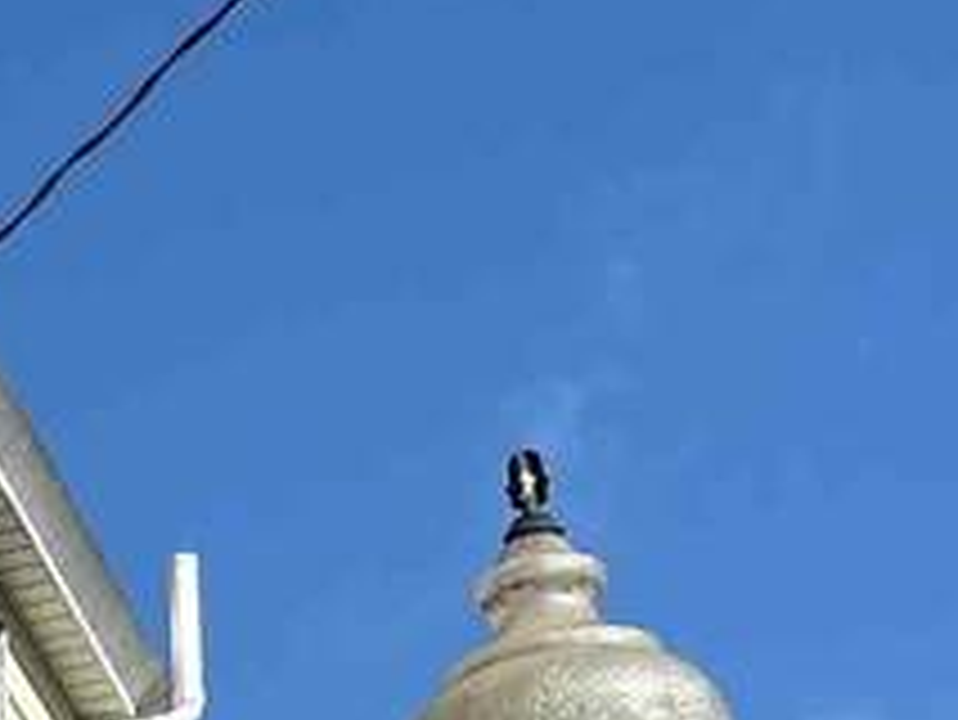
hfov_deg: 10.7
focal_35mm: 156
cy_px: 1202
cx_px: -1408
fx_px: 4320
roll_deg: -1.9
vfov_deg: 9.2
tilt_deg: +14.9
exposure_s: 1/4608
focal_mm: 5.96
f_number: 1.6
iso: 50
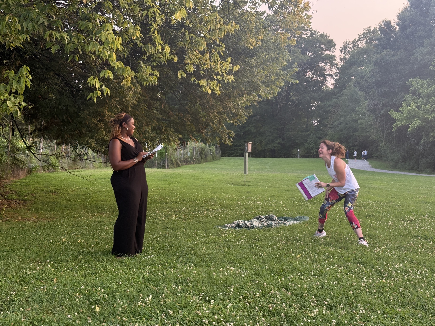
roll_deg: +0.2
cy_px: 163
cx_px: 218
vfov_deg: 30.3
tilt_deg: -0.8
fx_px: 603
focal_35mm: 48
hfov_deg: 39.7
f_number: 1.78
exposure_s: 1/196
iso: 125
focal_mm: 6.76
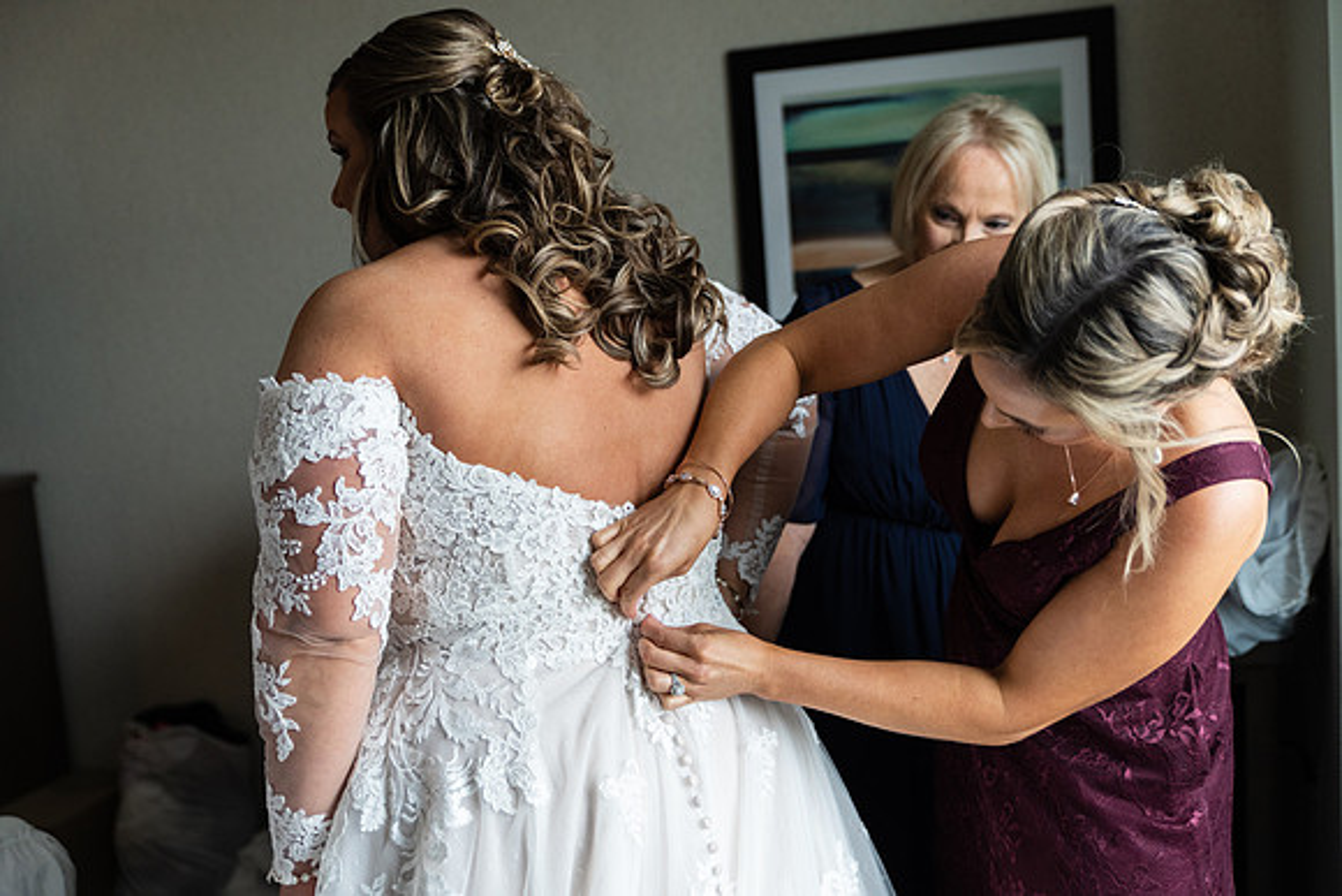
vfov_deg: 31.9
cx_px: 671
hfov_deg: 46.4
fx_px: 1566
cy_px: 448
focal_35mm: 42
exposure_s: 1/800
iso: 2000
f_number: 2.8
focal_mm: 42
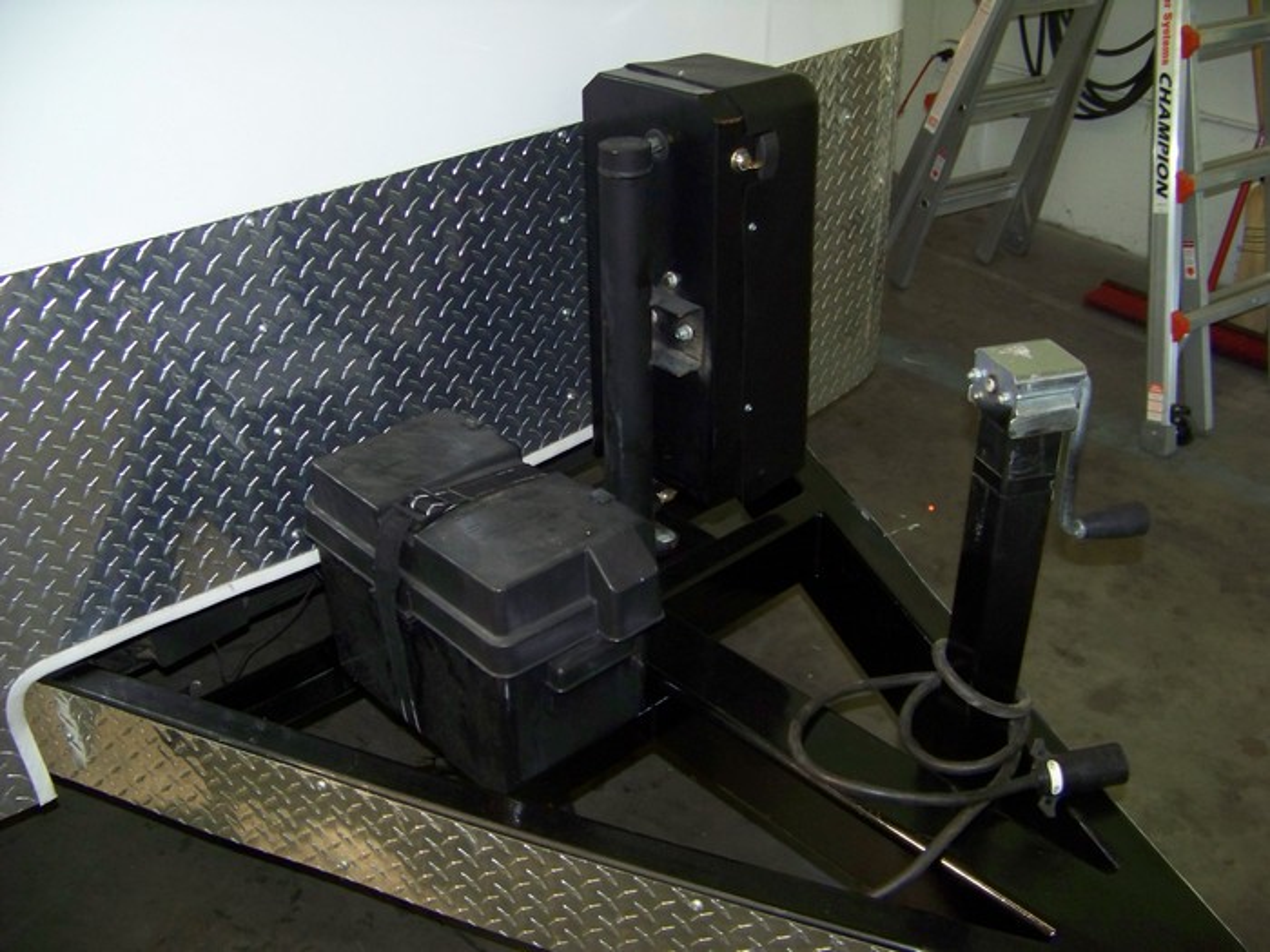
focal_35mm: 36
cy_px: 476
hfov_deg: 51.4
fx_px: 1321
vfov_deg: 39.7
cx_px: 635
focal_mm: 5.85
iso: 200
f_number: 2.8
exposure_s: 1/30
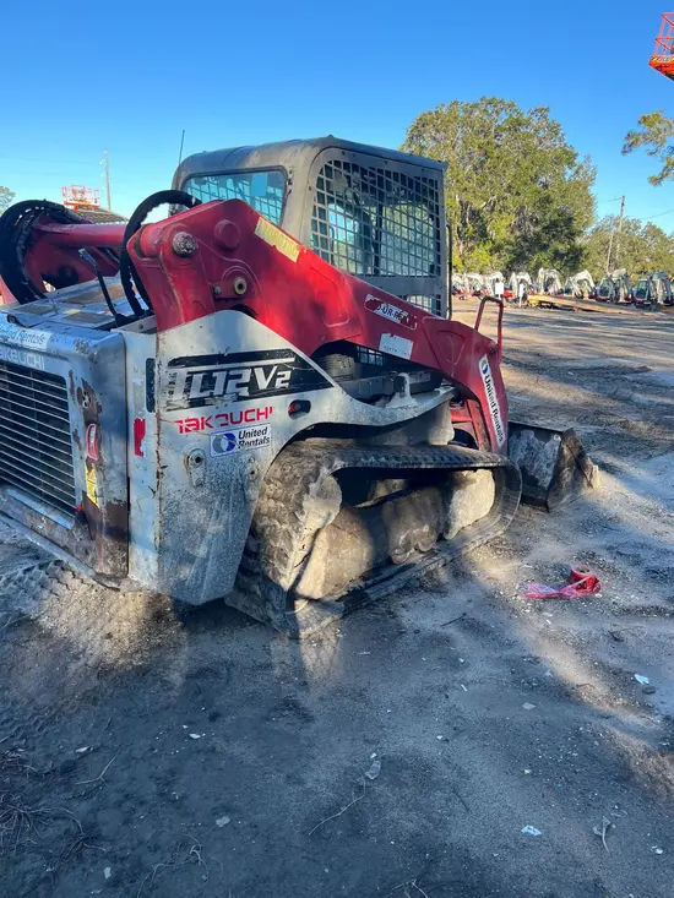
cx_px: 337
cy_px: 449
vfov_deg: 67.3
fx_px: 675
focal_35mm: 26
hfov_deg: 53.1
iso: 50
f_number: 1.6
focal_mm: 5.1
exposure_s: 1/412
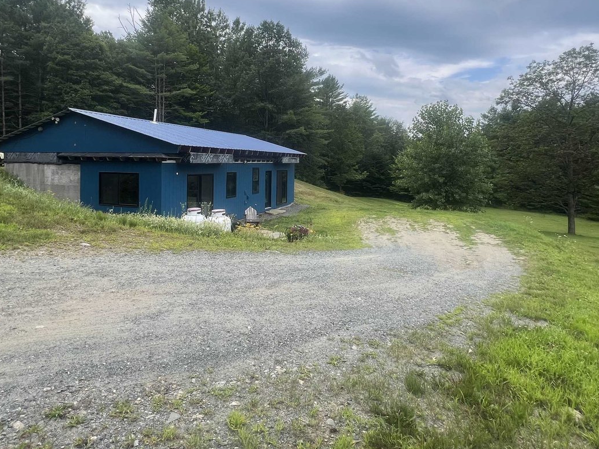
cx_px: 297
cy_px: 168
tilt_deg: -1.0
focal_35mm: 20
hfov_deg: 81.7
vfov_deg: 65.0
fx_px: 346
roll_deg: -0.6
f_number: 1.8
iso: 32
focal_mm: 1.57
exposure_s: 1/652
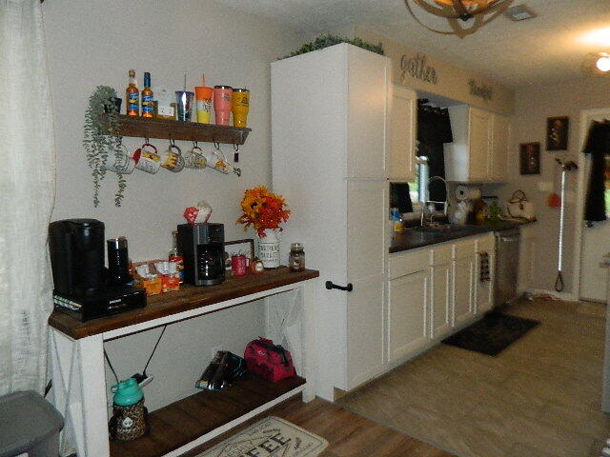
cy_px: 228
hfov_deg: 69.4
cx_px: 305
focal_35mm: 25
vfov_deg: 54.9
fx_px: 441
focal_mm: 4.5
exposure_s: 1/30
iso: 400
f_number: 8.7
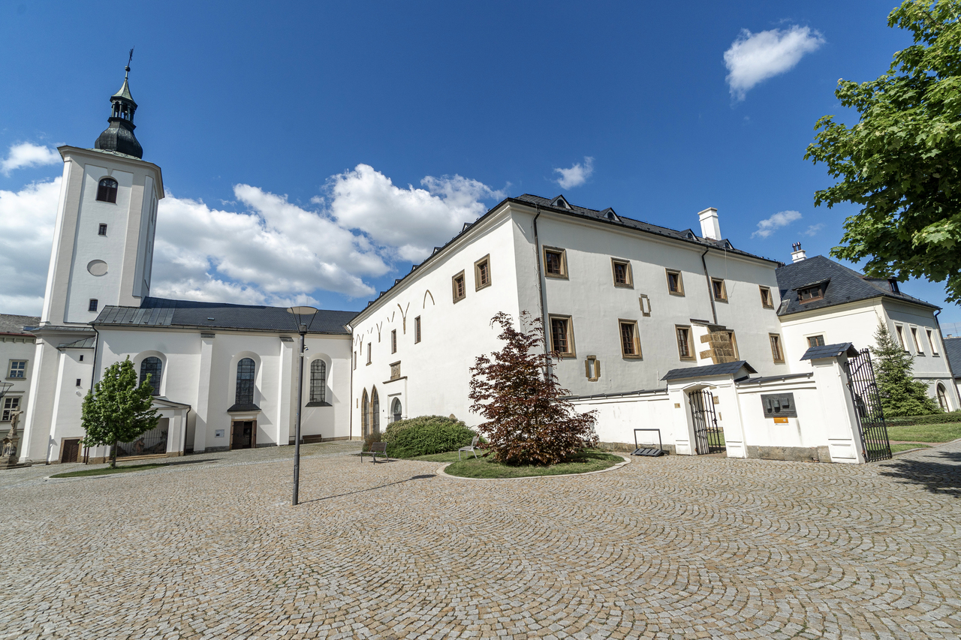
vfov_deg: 72.0
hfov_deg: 95.0
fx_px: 440
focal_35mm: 16
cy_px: 320
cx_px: 480
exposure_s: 1/250
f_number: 11
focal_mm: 11
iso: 100
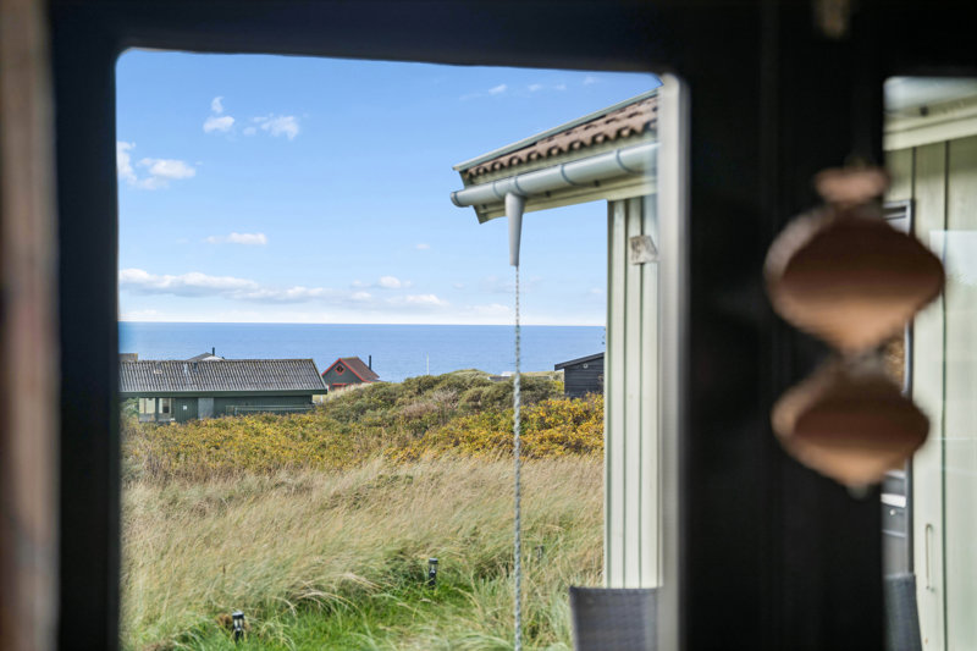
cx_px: 488
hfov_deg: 29.7
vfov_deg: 20.0
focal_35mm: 68
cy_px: 326
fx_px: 1845
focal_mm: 68
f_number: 4
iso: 125
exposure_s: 1/400
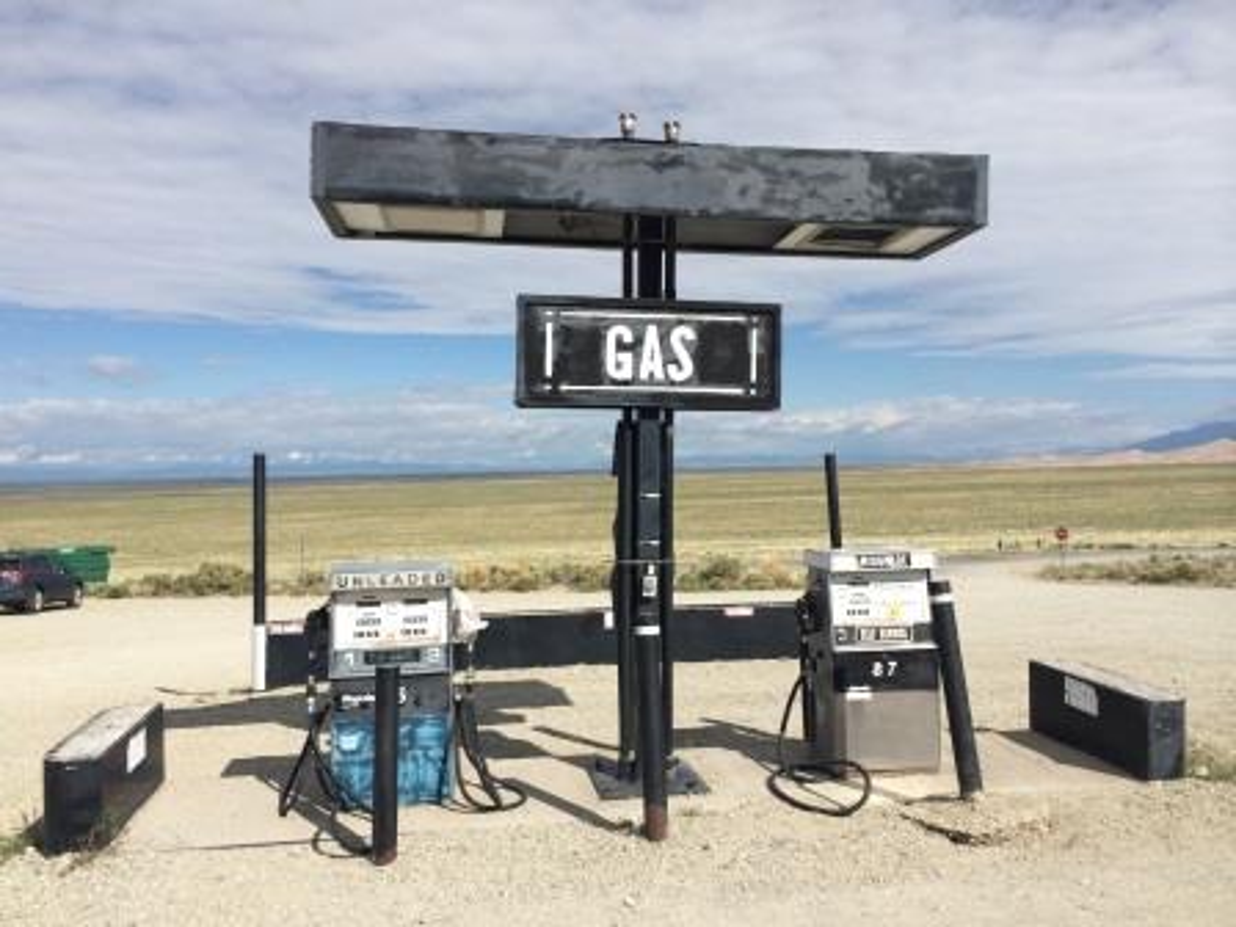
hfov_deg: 60.0
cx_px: 618
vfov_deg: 46.8
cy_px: 464
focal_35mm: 30
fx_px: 1071
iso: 40
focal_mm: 4.12
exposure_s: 1/3731
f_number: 2.2
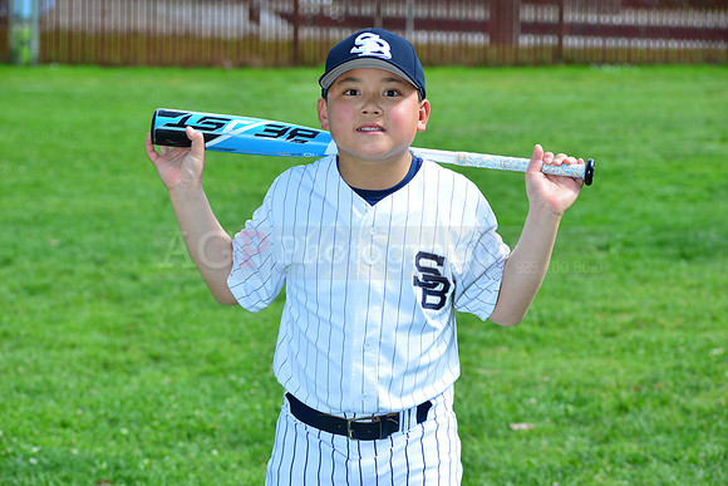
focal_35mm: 116
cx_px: 364
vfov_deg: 11.8
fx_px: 2346
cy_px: 243
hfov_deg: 17.6
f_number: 8
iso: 160
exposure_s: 1/200
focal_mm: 116
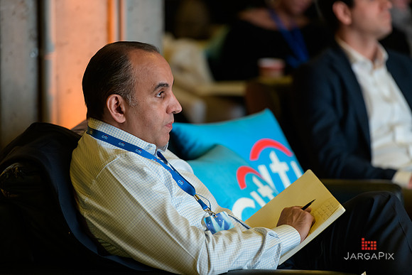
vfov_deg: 6.9
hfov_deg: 10.3
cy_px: 138
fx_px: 2289
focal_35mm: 200
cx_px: 206
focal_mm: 200
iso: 1600
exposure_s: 1/100
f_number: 3.2
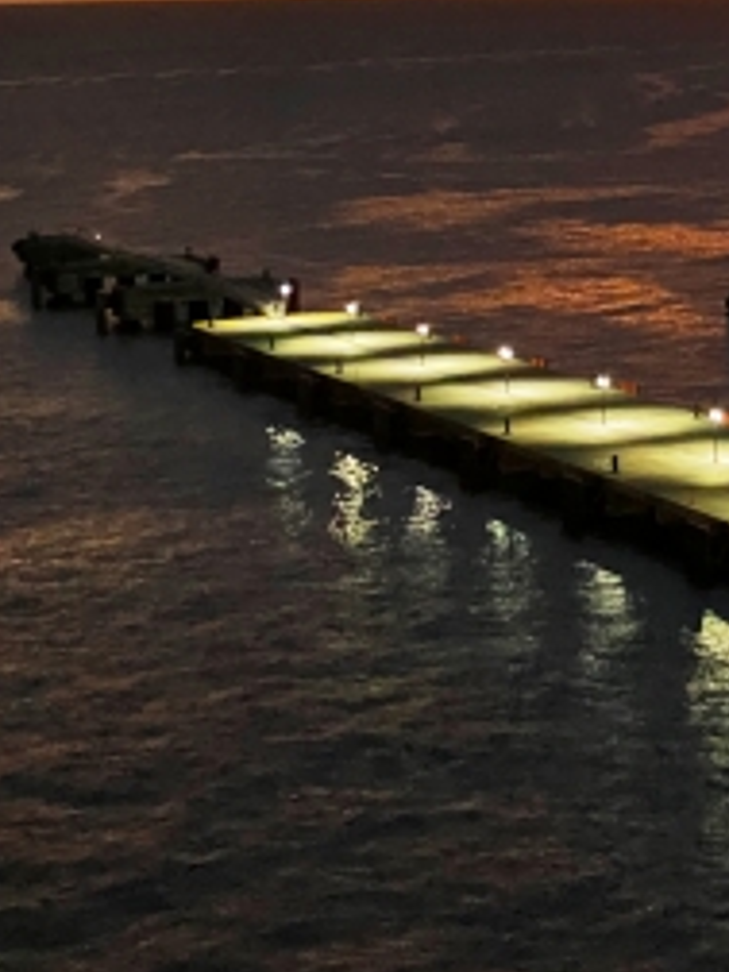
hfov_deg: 11.8
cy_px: -135
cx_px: 825
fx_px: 3482
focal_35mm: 124
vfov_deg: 15.4
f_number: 2
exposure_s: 1/24
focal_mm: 6
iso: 1250
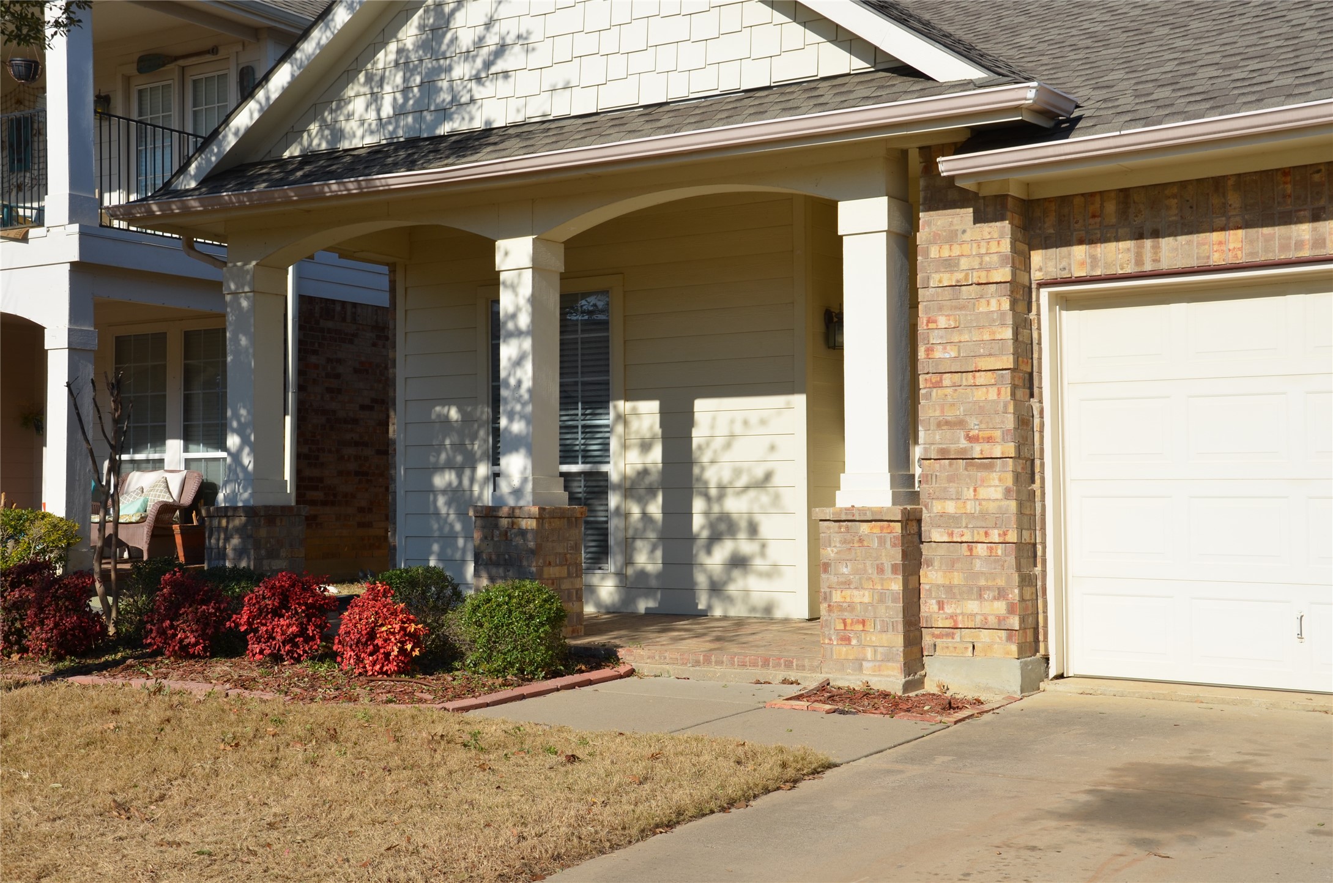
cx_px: 666
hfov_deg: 41.2
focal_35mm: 48
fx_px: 1774
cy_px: 442
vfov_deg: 27.9
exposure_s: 1/320
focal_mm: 32
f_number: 9
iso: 100
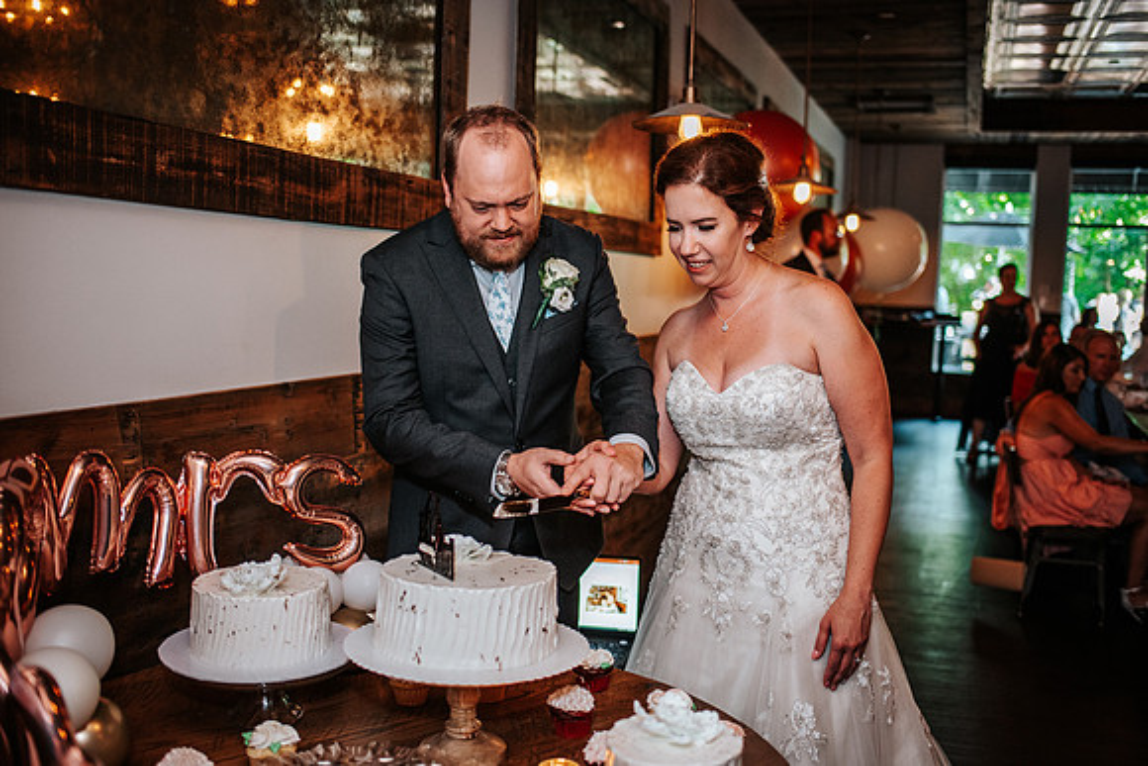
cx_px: 574
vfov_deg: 37.9
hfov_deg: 54.4
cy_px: 383
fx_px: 1116
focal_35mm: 35
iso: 1000
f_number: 2.2
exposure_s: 1/200
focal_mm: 35
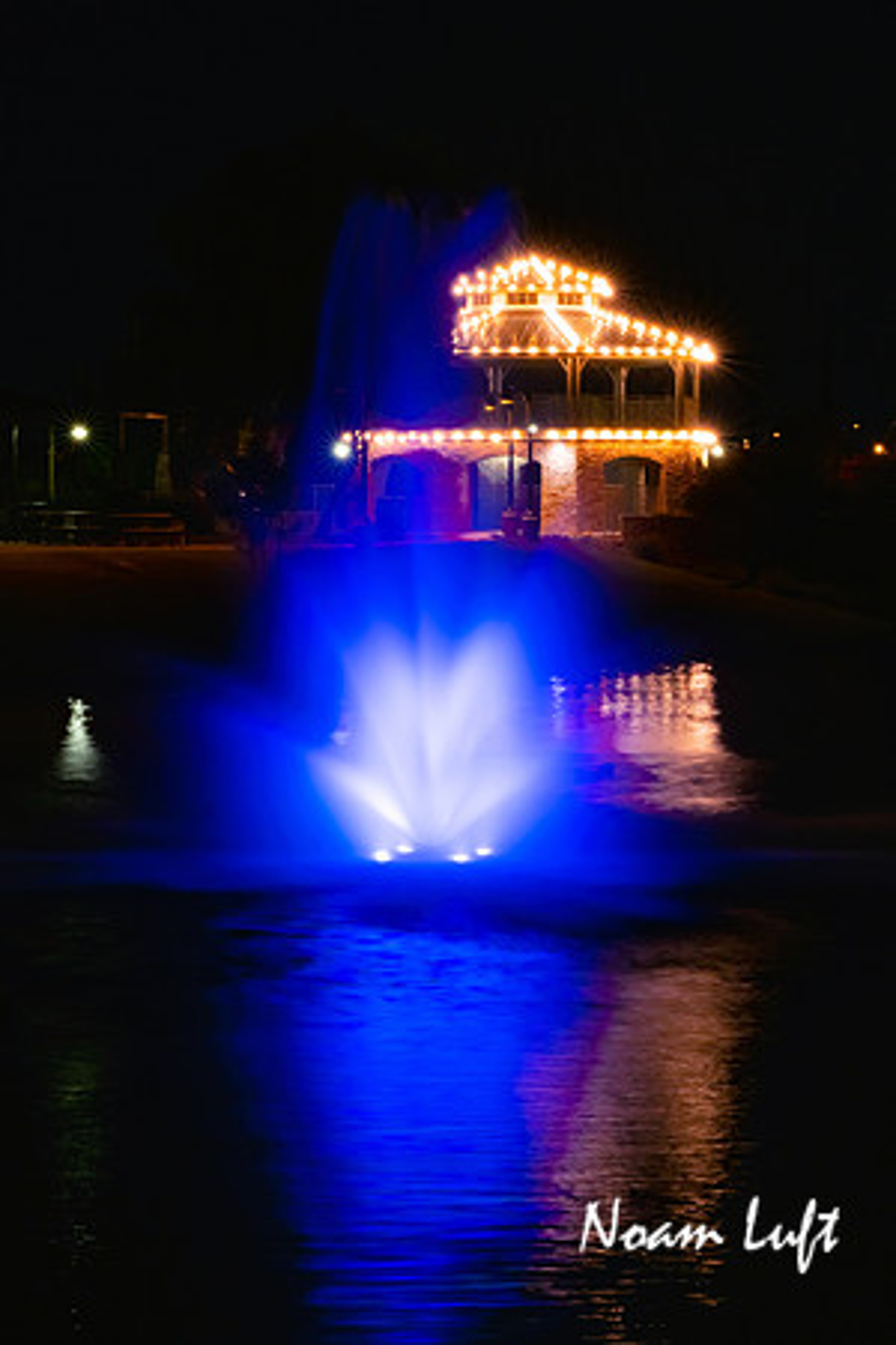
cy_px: 544
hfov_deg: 11.6
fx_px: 4418
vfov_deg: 17.3
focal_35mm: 118
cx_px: 333
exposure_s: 2.5
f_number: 20
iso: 80
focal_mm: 65
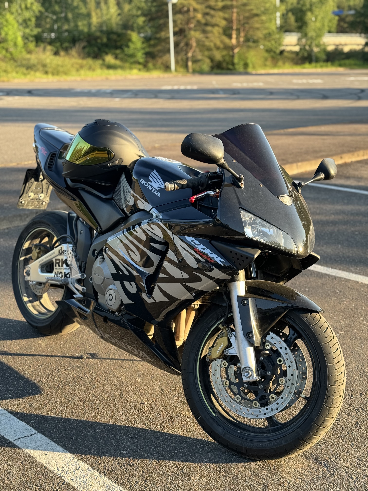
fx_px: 680
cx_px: 184
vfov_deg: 39.7
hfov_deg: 30.3
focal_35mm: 48
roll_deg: +2.3
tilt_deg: -15.7
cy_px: 246
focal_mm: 6.86
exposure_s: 1/186
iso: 64
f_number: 1.78
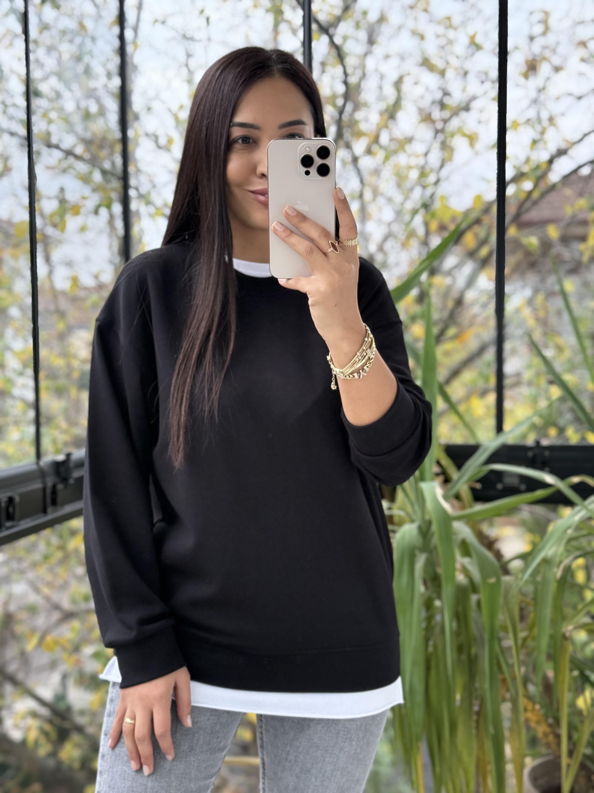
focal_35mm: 48
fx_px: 1098
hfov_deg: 30.3
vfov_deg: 39.7
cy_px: 396
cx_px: 297
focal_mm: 6.76
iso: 125
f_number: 1.78
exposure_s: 1/242
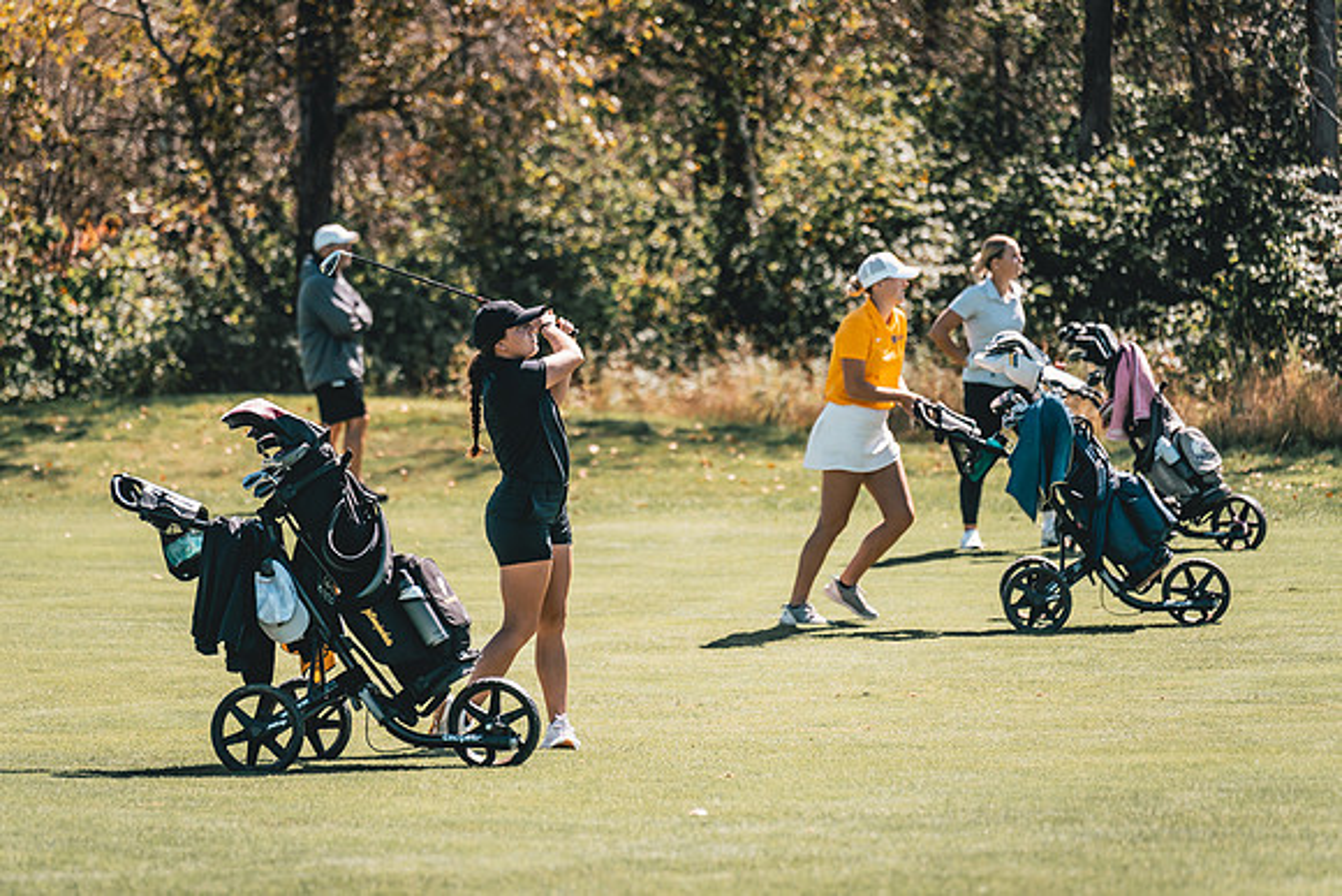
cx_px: 591
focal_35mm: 188
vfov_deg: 7.3
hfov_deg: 10.9
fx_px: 7006
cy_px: 480
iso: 400
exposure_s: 1/5000
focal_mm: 150
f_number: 2.8
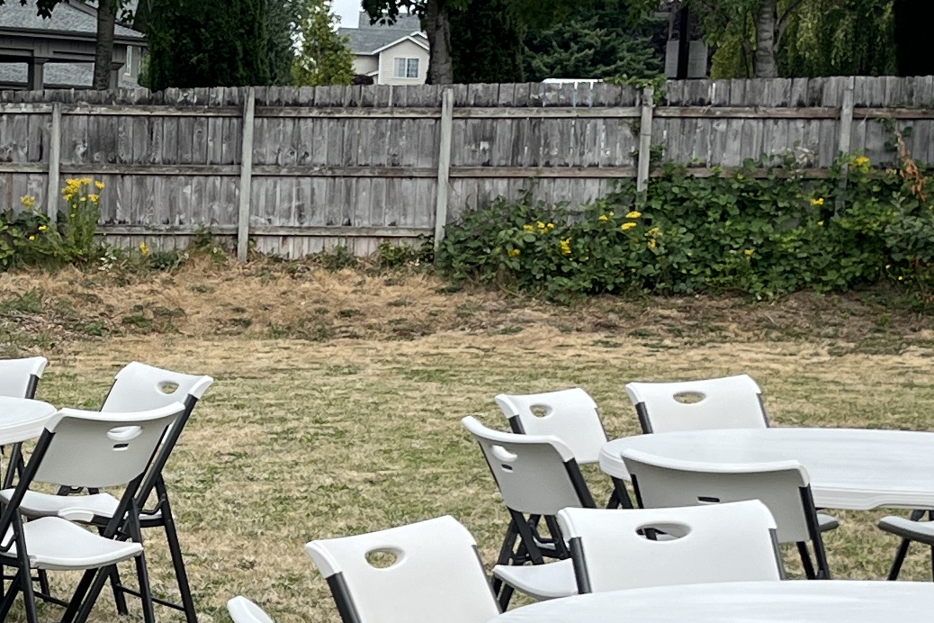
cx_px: 206
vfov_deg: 13.0
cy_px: 525
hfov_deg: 19.3
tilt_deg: -7.7
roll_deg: -2.1
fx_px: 2724
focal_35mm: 105
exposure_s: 1/1802
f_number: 1.6
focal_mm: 5.1
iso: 50
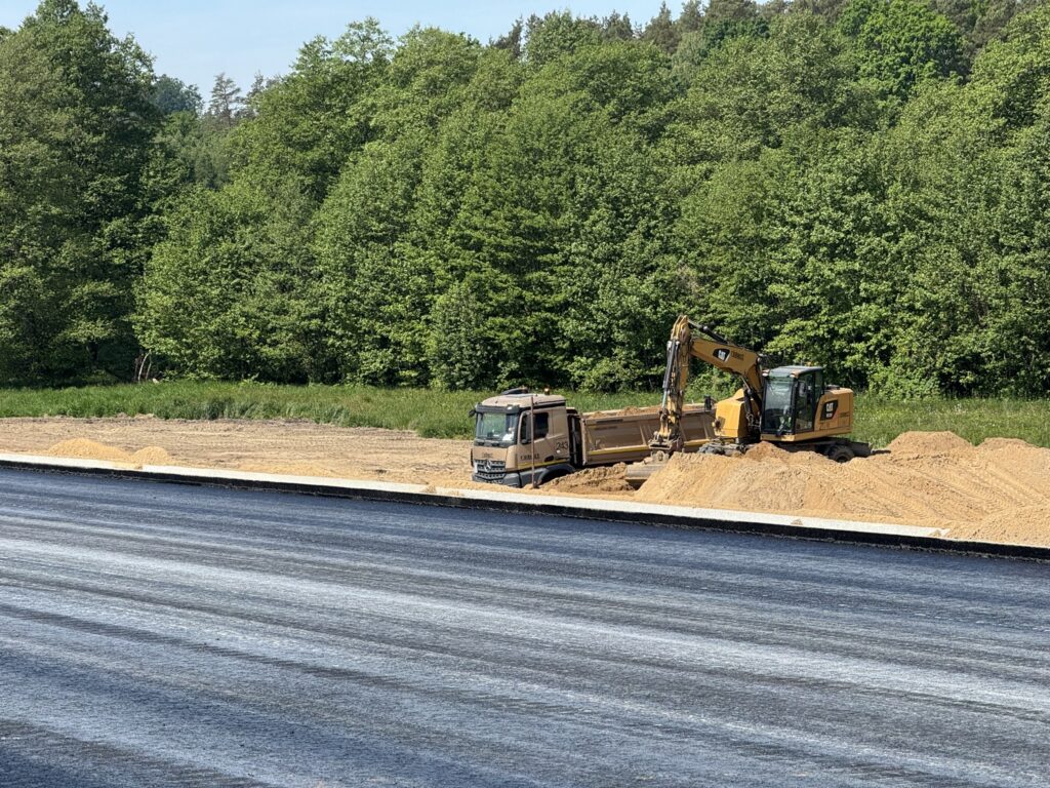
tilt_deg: -1.2
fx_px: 3640
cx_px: 525
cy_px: 394
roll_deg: +1.3
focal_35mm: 120
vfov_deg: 12.3
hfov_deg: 16.4
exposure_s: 1/1148
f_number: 2.8
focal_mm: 15.66
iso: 50
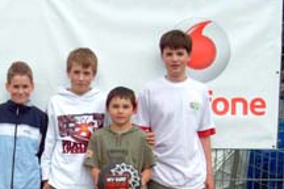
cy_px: 160
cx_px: 59
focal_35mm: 75
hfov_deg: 26.5
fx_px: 592
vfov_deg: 18.0
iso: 400
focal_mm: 24
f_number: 9.5
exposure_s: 1/350
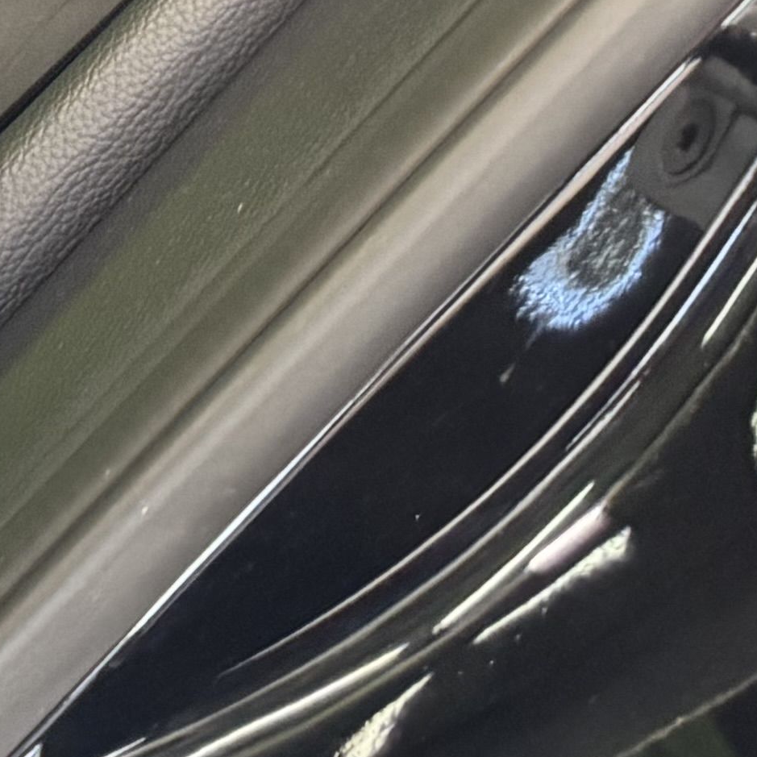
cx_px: -1135
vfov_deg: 12.4
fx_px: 3192
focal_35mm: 129
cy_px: -613
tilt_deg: -12.4
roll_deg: -1.8
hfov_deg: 11.1
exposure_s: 1/33
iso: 640
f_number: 1.78
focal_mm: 6.76
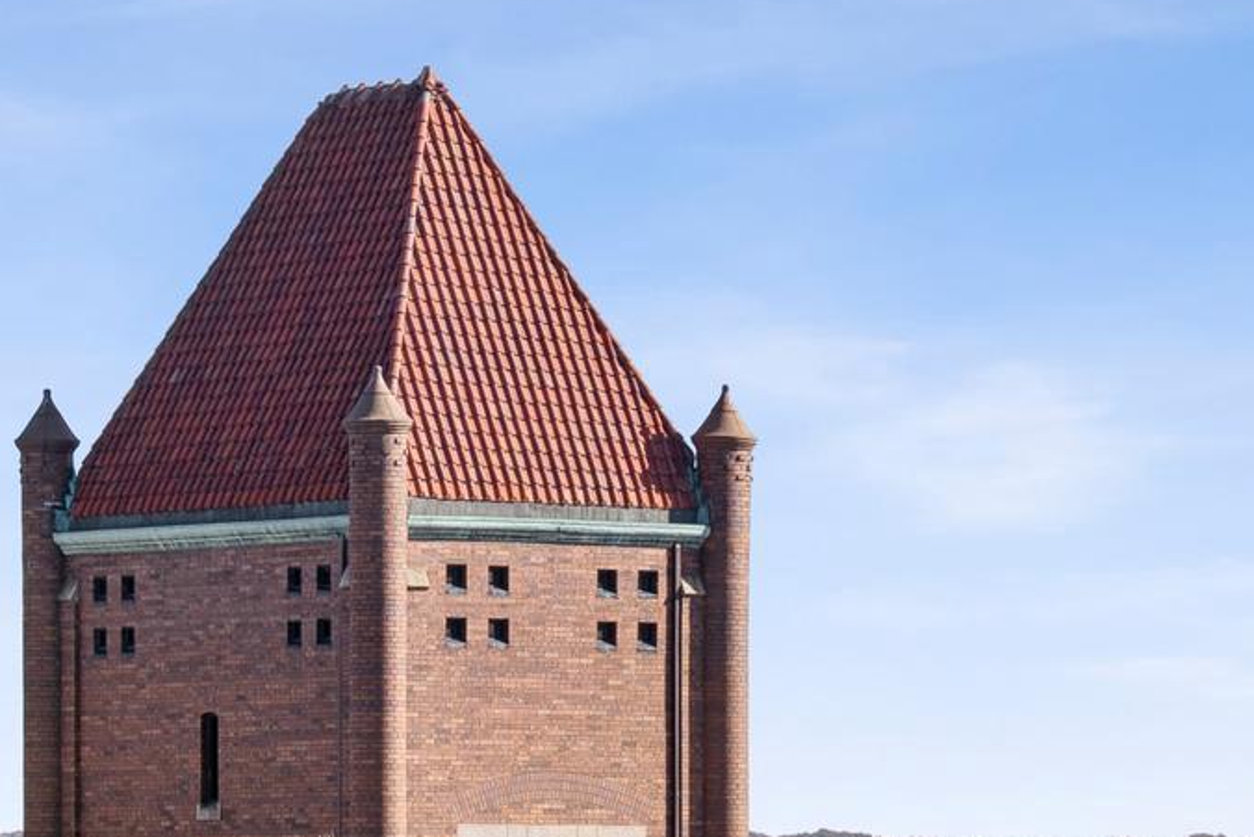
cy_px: 1005
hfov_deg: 9.7
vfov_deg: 6.4
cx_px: 916
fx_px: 7386
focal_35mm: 212
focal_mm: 70
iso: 80
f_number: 9
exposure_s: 1/160
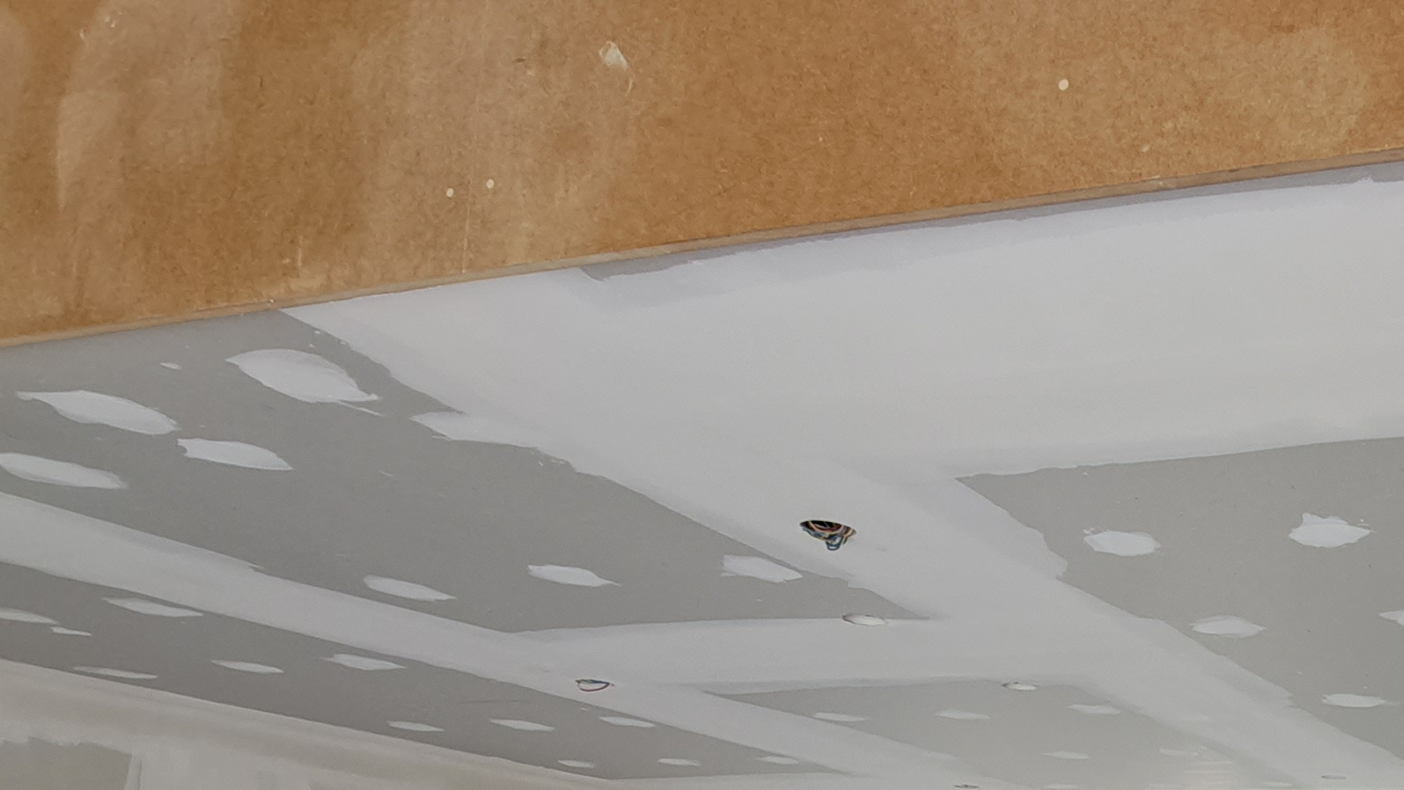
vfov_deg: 28.1
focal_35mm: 37
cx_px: 1457
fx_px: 1377
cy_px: 937
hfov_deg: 44.4
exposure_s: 1/50
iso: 64
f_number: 2.2
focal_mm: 1.74
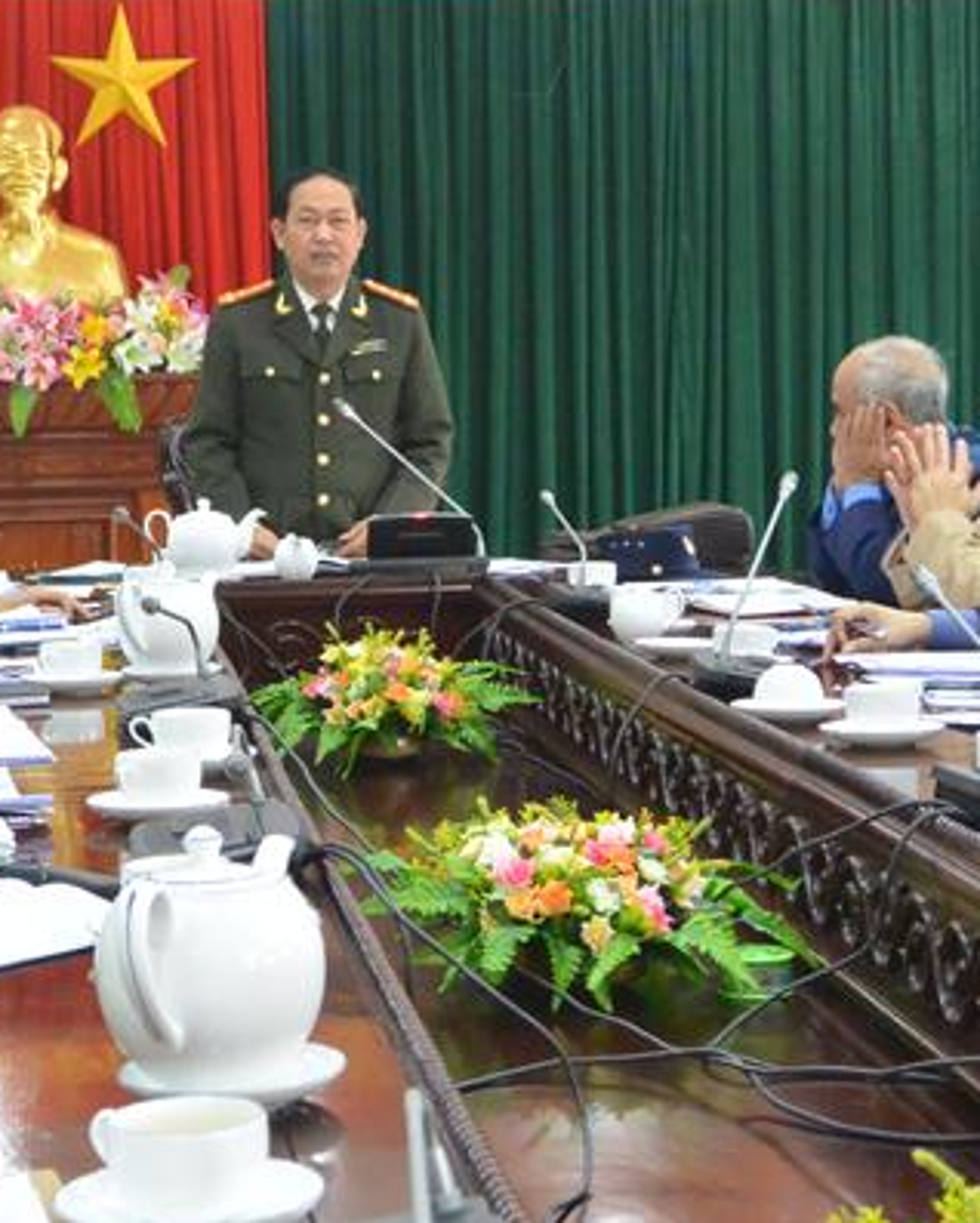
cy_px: 638
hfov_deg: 17.9
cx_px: 441
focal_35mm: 86
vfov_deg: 22.2
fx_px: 3116
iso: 1600
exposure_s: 1/30
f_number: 4.8
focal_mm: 19.6
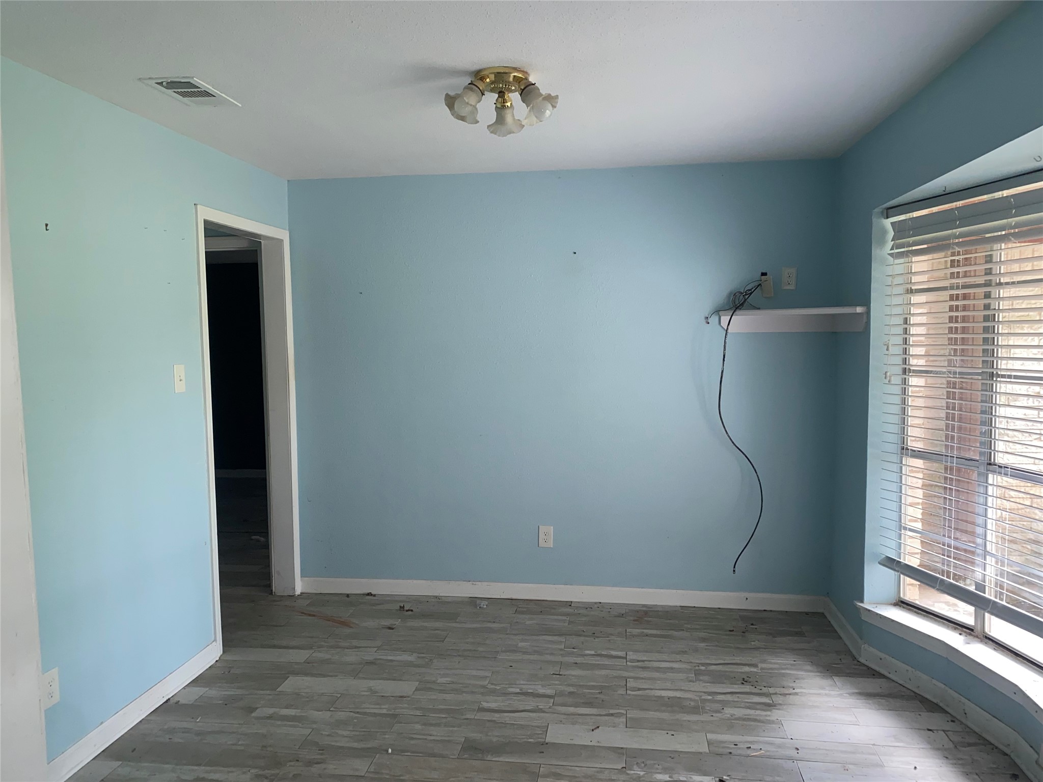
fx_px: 783
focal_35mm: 26
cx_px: 522
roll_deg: +0.5
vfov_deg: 53.1
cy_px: 391
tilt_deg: -5.2
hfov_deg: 67.3
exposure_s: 1/42
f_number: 1.8
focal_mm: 4.25
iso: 50
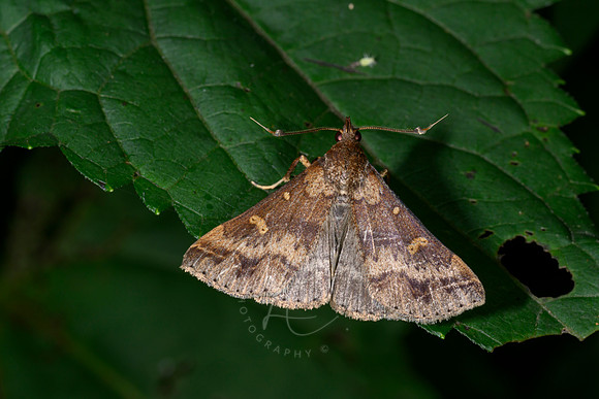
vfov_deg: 9.9
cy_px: 200
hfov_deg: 14.8
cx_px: 300
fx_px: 2307
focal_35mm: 139
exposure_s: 1/250
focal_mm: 105
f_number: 25
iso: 64
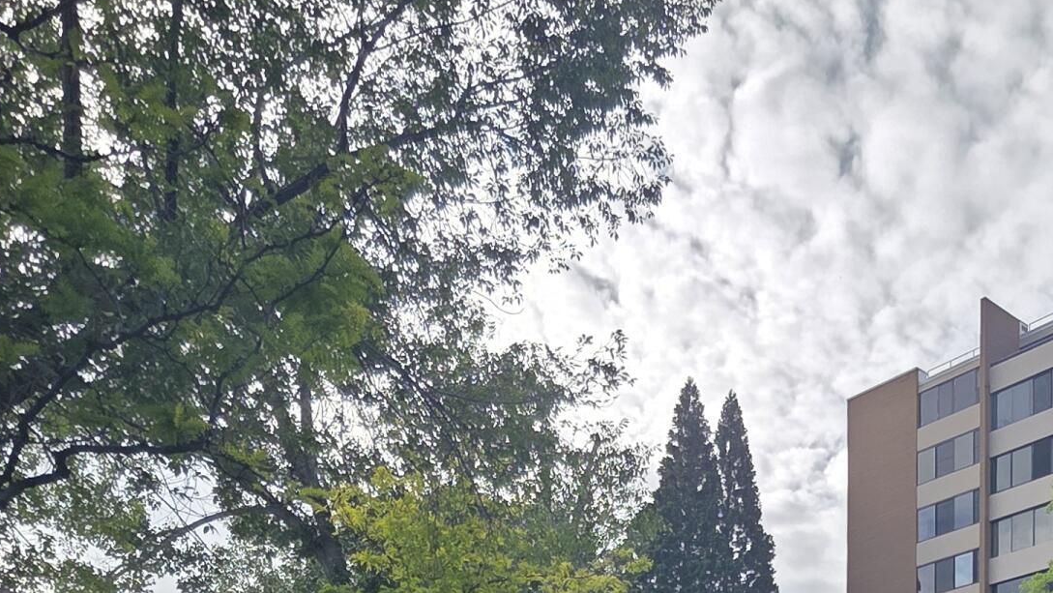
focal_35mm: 39
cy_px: 939
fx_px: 1089
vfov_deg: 23.1
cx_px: 709
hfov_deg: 50.6
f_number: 1.9
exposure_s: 1/1258
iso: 40
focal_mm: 2.2
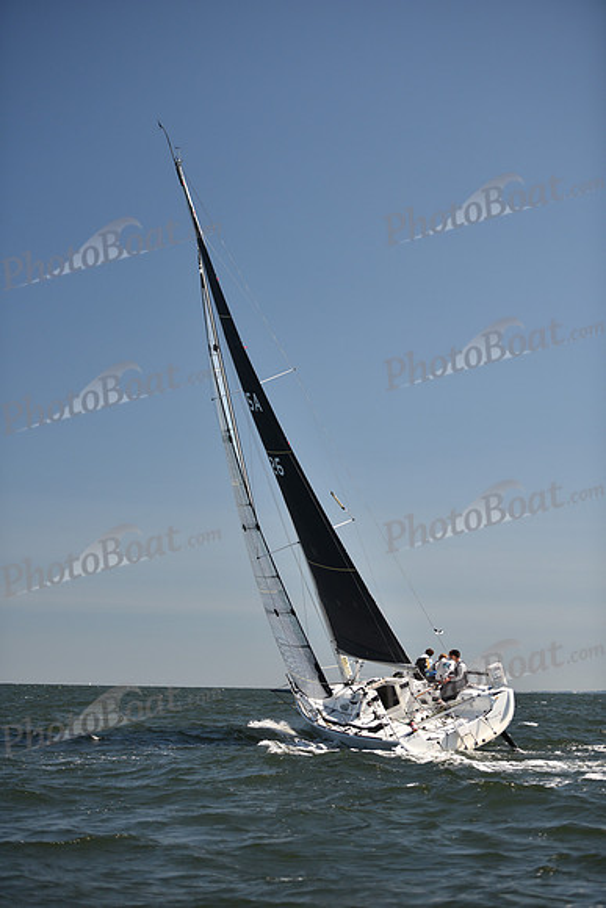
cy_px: 454
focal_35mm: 70
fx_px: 1766
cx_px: 303
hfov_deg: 19.5
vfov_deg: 28.8
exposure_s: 1/1600
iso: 250
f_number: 2.8
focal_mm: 70
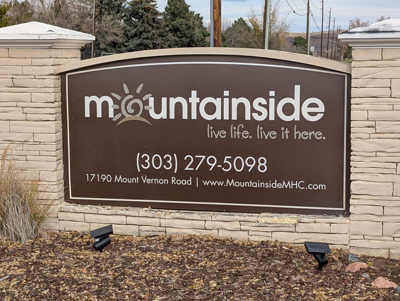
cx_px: 225
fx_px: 741
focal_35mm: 64
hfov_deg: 30.2
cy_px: 159
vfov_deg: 23.0
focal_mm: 6.9
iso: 20
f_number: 1.68
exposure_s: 1/565
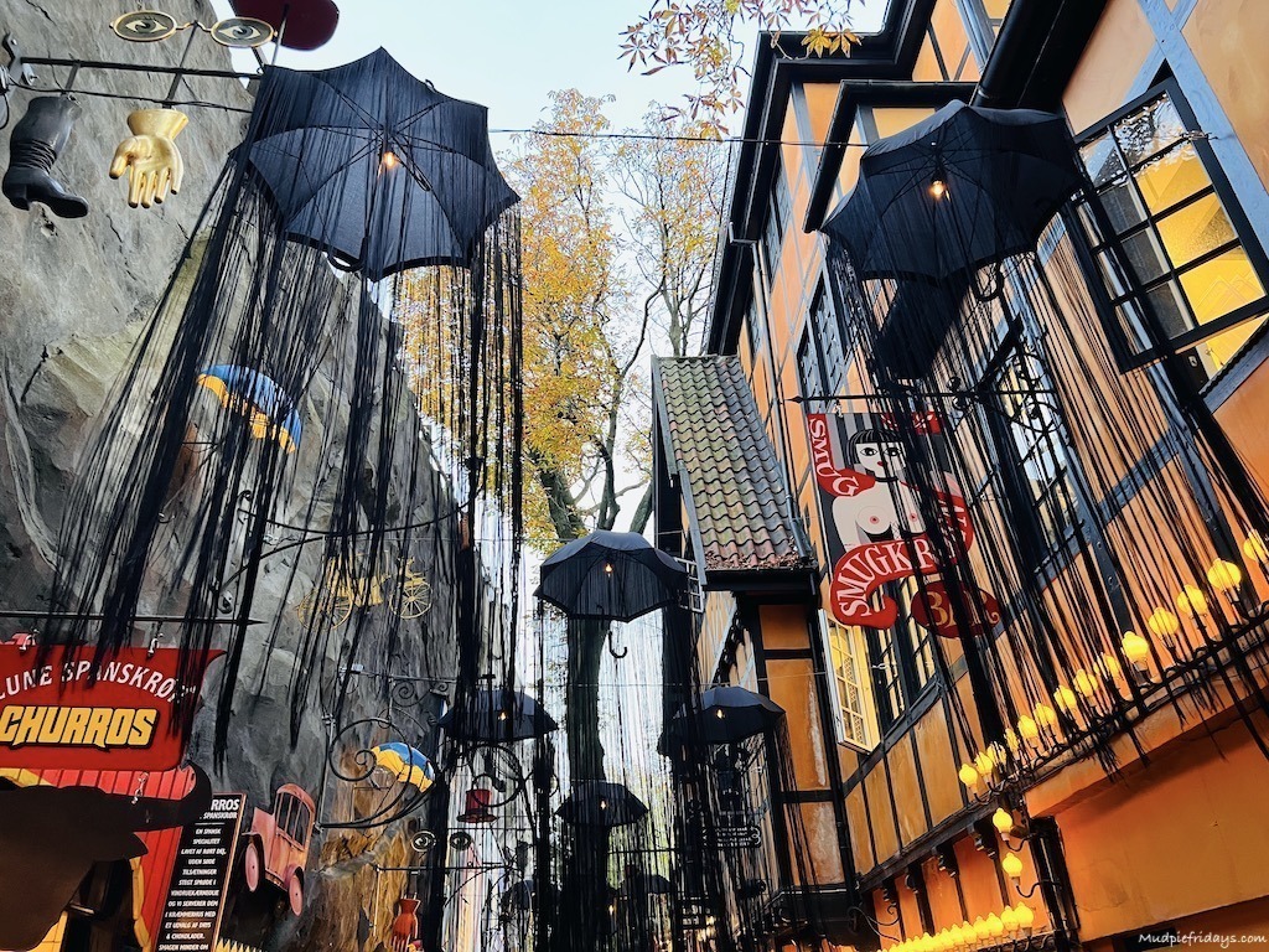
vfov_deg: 53.1
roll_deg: +2.4
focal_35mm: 26
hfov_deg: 67.3
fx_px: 953
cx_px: 634
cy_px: 476
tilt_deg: +29.8
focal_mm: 5.7
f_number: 1.5
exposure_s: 1/50
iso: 200
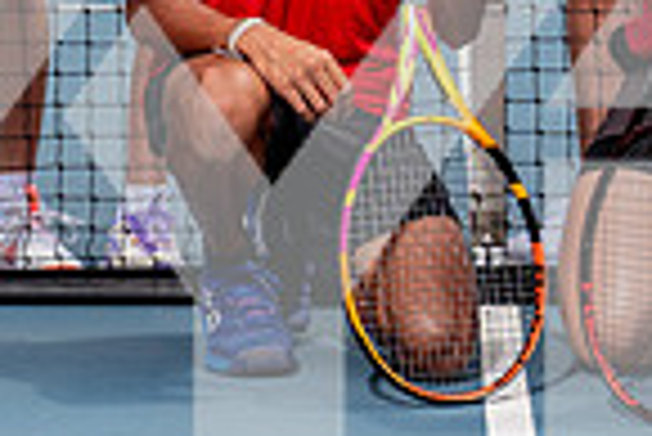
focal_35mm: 239
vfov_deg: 5.7
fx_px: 4333
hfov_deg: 8.6
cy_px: -293
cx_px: 430
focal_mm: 58
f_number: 4
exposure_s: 1/1250
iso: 100
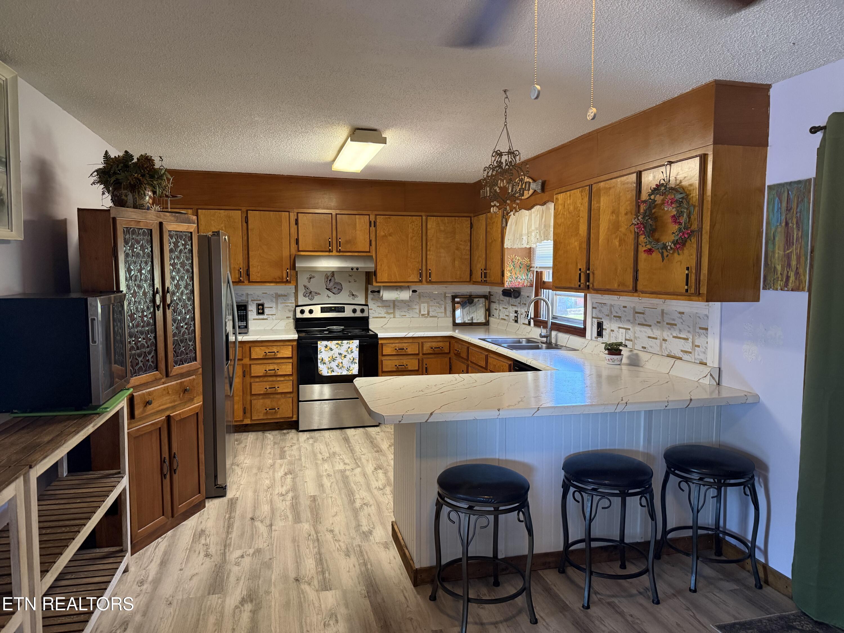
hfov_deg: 71.6
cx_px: 422
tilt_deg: -4.4
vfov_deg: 56.8
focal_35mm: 24
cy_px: 316
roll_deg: +0.1
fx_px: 585
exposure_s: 1/60
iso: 400
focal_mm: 6.76
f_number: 1.78
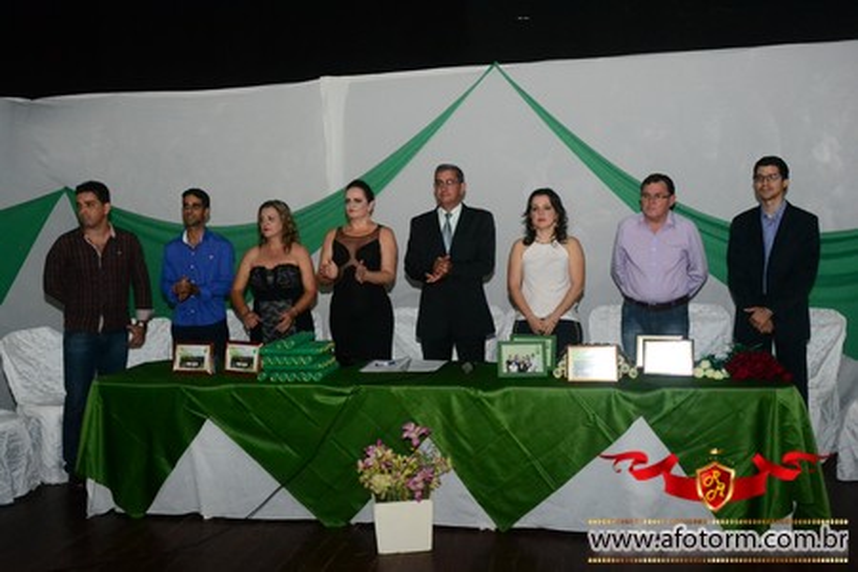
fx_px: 786
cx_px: 429
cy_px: 286
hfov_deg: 57.2
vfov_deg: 40.0
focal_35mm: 33
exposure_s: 1/80
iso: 3200
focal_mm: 22
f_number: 7.1
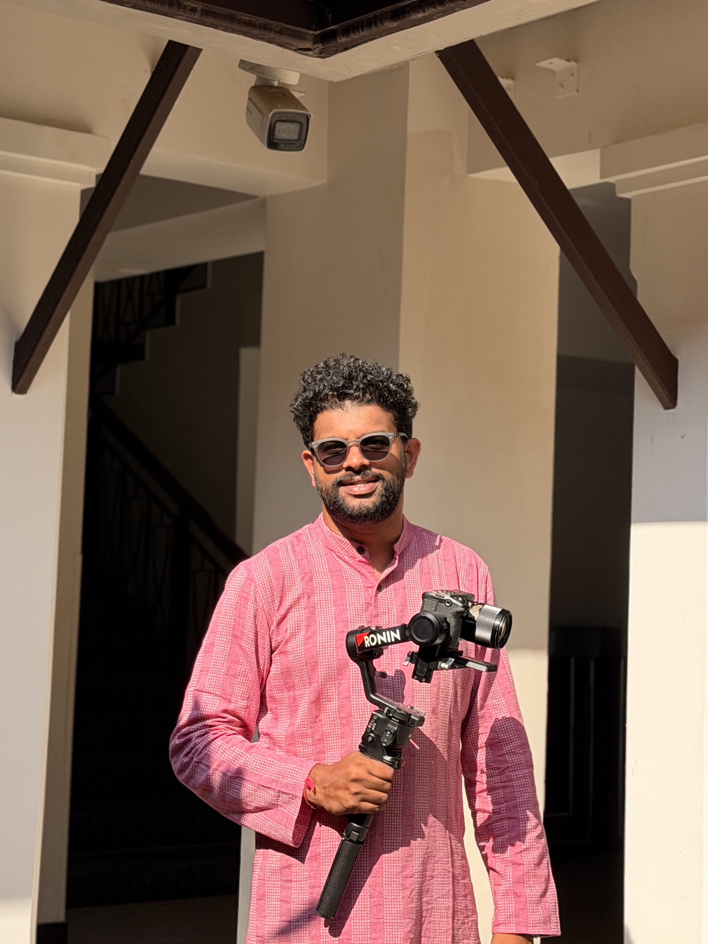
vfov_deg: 27.4
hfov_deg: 20.7
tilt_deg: +4.3
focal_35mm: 71
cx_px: 348
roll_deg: -1.6
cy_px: 412
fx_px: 1937
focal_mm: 6.76
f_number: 1.78
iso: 100
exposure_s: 1/2577
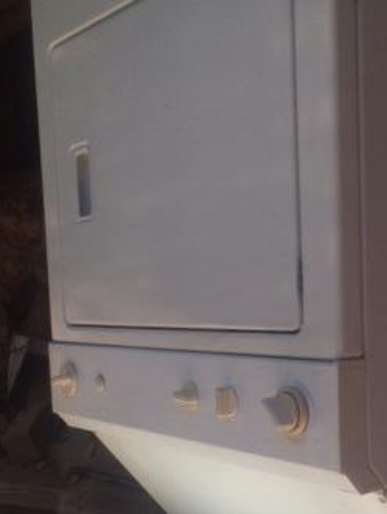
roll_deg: +1.5
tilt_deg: -8.2
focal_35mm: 56
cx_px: 275
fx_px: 833
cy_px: 373
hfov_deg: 25.9
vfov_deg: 33.8
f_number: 2.2
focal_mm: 4.15
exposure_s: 1/707
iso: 32
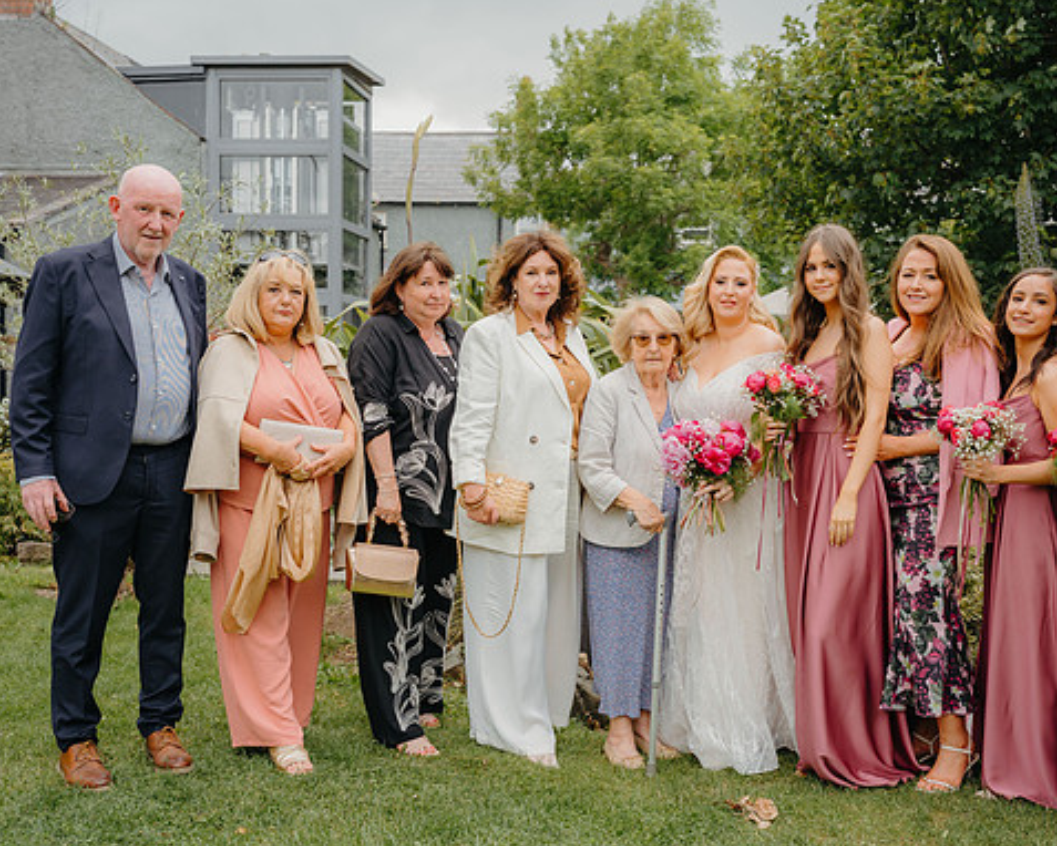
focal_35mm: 41
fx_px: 1283
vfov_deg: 36.5
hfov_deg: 44.6
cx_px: 618
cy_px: 426
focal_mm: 35
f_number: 4
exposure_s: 1/320
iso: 100
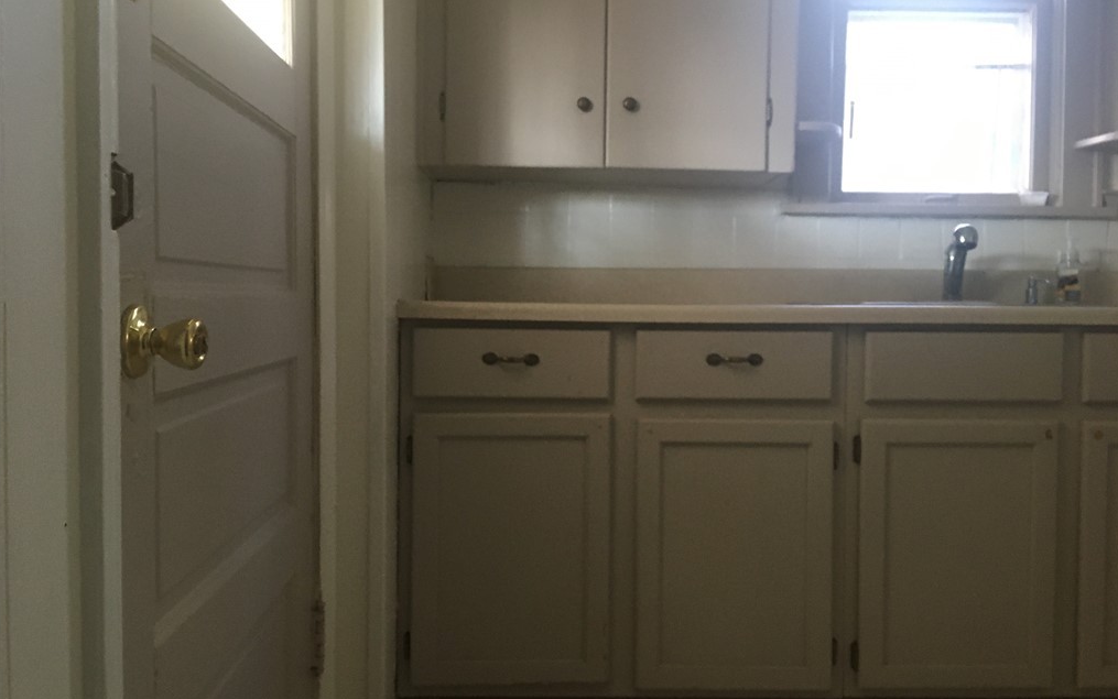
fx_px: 945
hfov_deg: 61.2
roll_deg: +0.3
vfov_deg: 40.6
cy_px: 334
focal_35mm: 31
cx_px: 561
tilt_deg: -1.1
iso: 125
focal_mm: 4.15
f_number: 2.2
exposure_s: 1/30
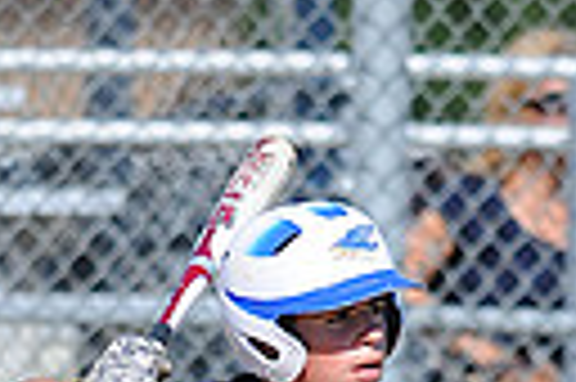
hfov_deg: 1.3
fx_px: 25216
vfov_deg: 0.9
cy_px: 728
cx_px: 286
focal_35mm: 1578
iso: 200
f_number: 4
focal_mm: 300
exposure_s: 1/1600
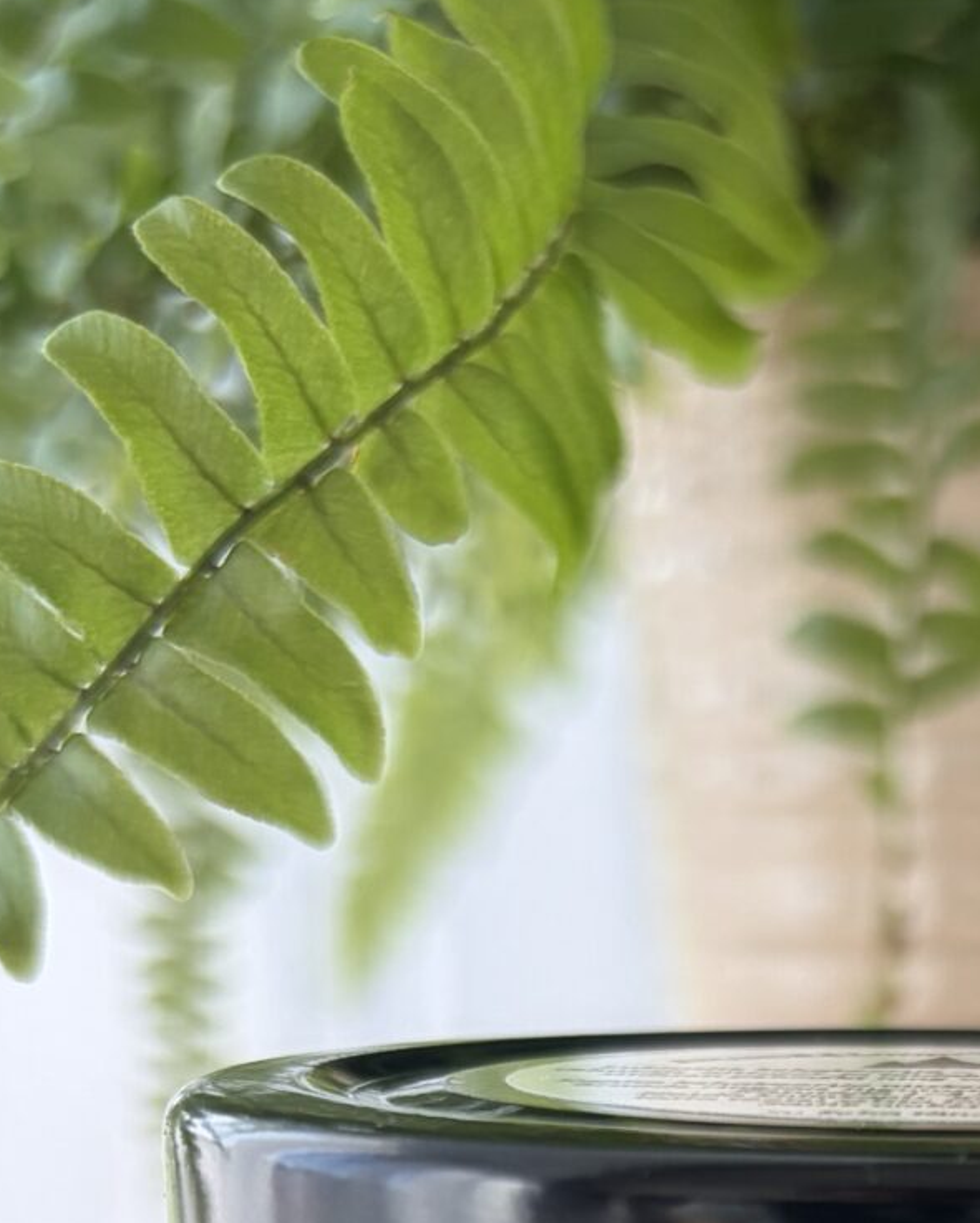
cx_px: 997
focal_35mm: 88
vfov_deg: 18.9
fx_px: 3188
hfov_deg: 17.1
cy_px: 1868
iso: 40
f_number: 1.6
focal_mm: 5.96
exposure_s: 1/232
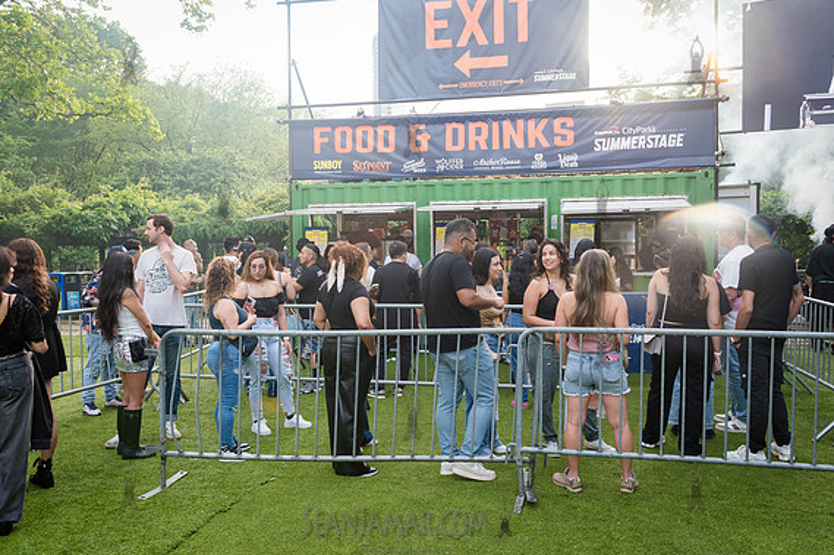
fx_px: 764
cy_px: 273
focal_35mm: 33
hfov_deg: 57.2
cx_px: 412
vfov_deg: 39.9
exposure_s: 1/400
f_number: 4.5
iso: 1000
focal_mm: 32
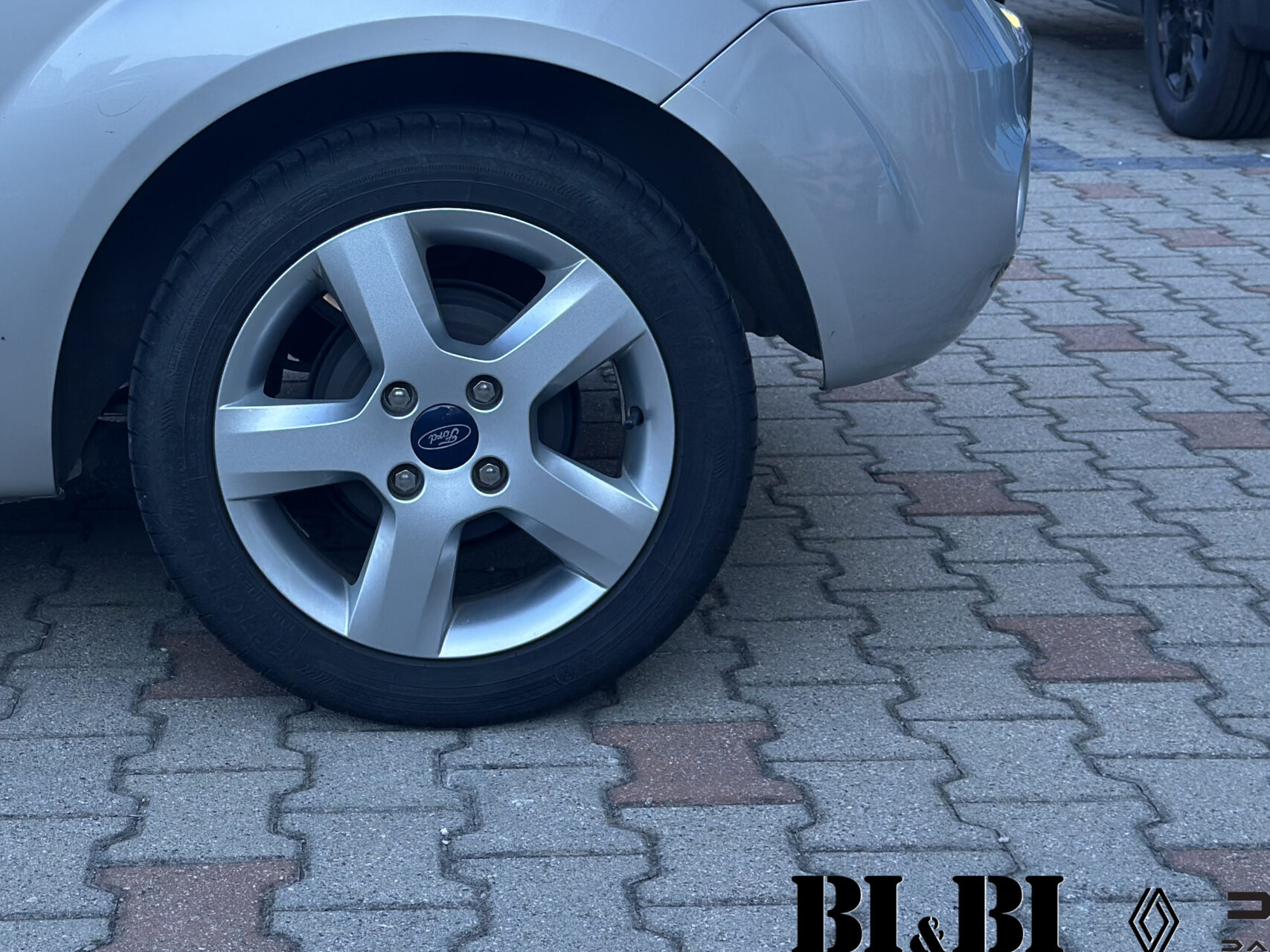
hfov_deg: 26.9
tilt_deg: -10.5
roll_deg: +0.7
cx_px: 417
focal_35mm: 72
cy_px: 315
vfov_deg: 20.4
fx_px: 2641
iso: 80
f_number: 1.78
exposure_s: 1/1107
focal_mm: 6.86
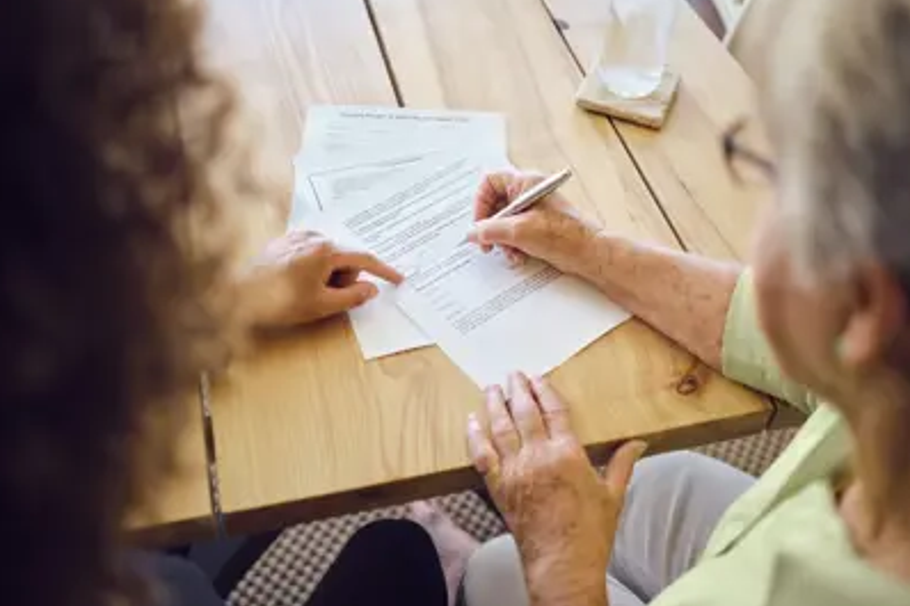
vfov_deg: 35.0
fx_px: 960
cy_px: 292
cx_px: 455
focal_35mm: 38
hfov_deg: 50.7
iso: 400
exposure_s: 1/80
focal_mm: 45
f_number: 2.8
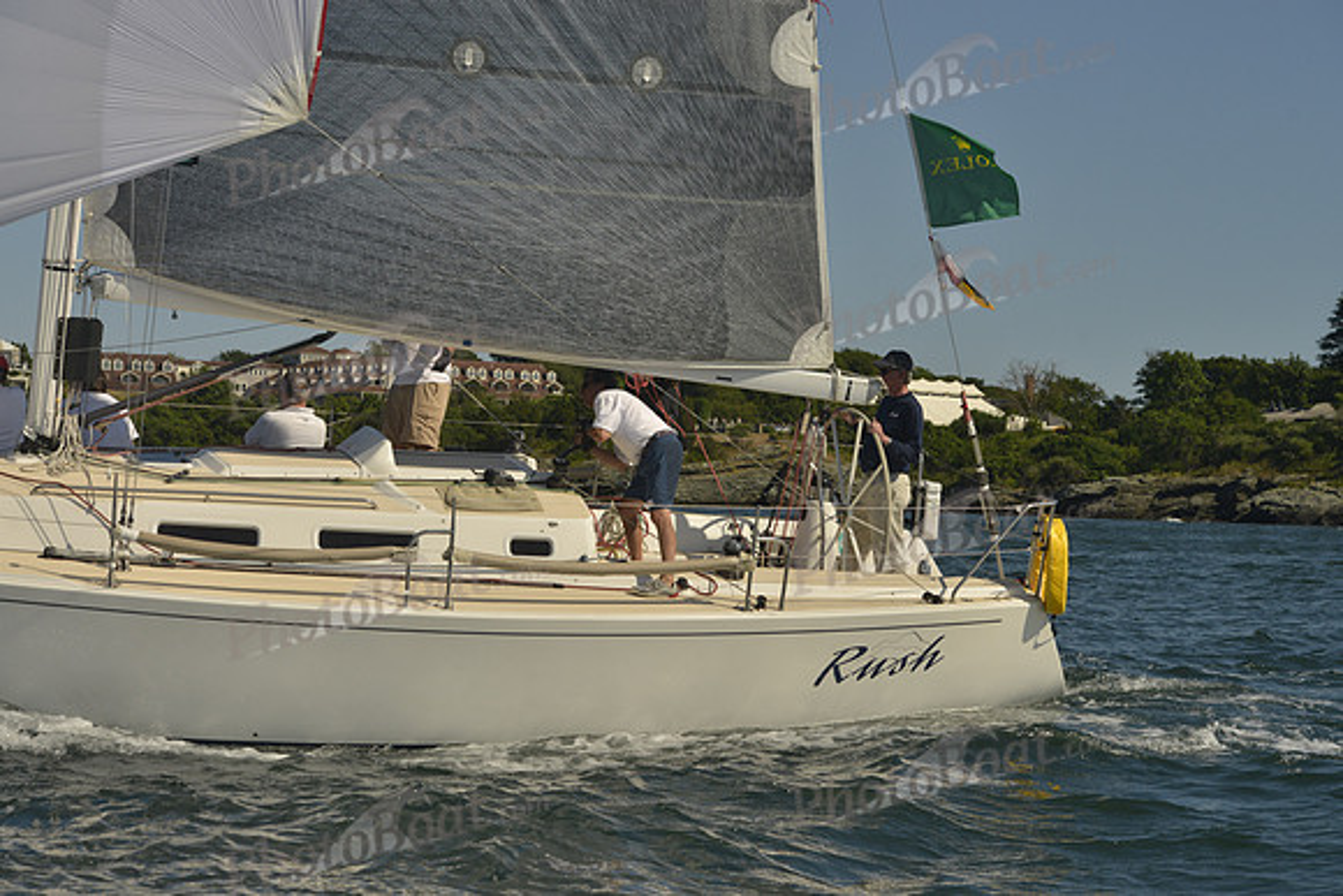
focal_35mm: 70
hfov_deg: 28.8
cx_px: 672
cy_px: 448
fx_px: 2612
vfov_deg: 19.5
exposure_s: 1/1250
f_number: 9
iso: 400
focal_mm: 70
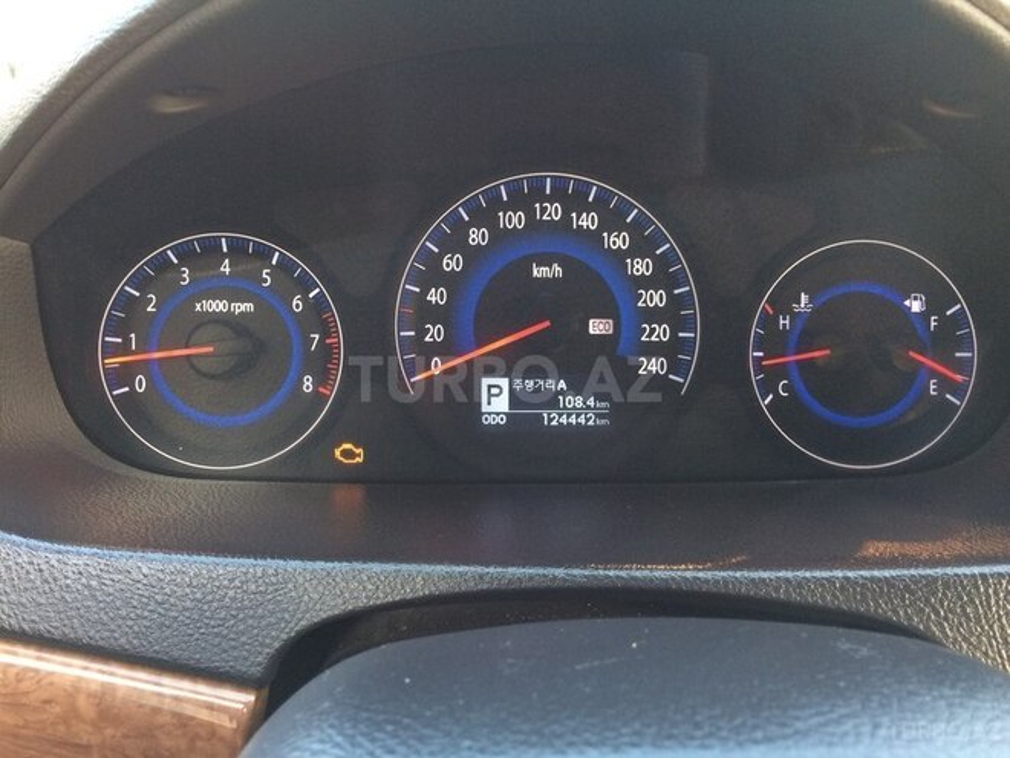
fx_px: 846
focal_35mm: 29
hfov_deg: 61.7
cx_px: 505
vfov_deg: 48.2
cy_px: 379
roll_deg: -0.6
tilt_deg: -20.1
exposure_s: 1/33
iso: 125
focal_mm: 4.15
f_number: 2.2
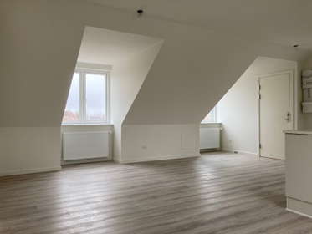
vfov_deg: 49.8
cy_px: 117
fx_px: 252
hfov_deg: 63.4
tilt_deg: +0.9
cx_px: 156
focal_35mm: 28
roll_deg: -1.0
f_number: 1.8
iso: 80
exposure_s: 1/121
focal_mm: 3.99
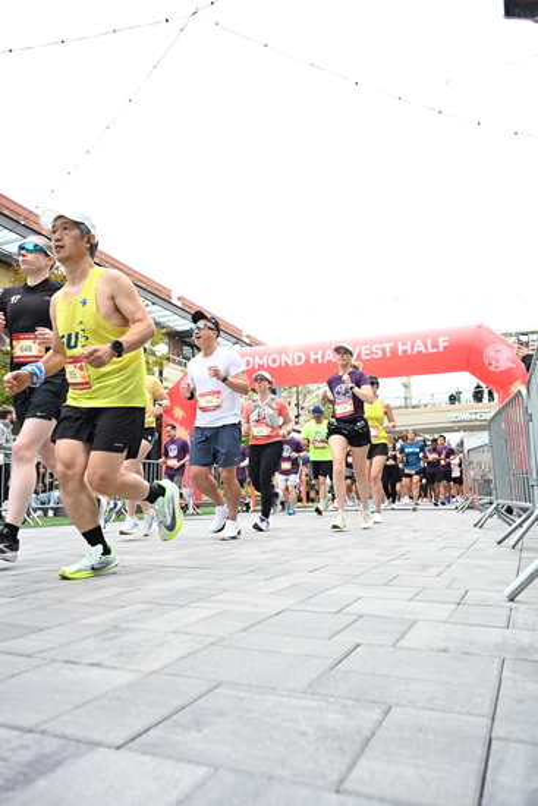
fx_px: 605
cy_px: 403
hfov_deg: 48.0
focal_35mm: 27
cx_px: 269
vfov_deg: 67.4
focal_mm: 27
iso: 2000
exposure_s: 1/640
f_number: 4
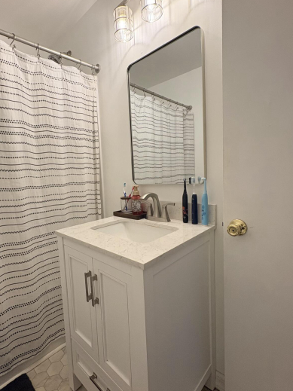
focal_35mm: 18
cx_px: 130
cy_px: 192
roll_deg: +3.8
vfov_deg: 87.8
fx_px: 203
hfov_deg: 71.3
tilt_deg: -3.9
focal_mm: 2.22
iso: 200
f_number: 2.2
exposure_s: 1/120
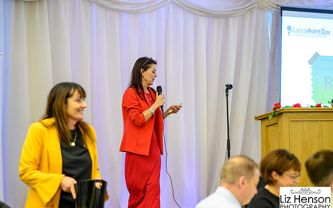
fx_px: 1089
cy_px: 110
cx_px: 166
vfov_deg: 10.9
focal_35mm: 120
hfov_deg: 17.4
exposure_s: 1/200
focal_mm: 115
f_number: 2.8
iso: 12800
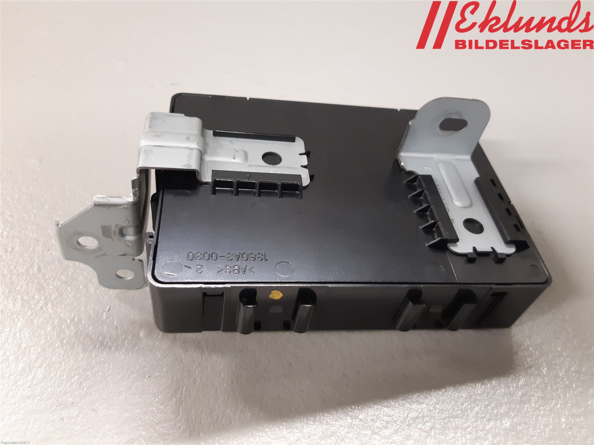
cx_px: 297
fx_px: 446
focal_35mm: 26
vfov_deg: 53.1
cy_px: 222
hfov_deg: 67.3
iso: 250
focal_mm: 3.93
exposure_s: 1/50
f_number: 1.7
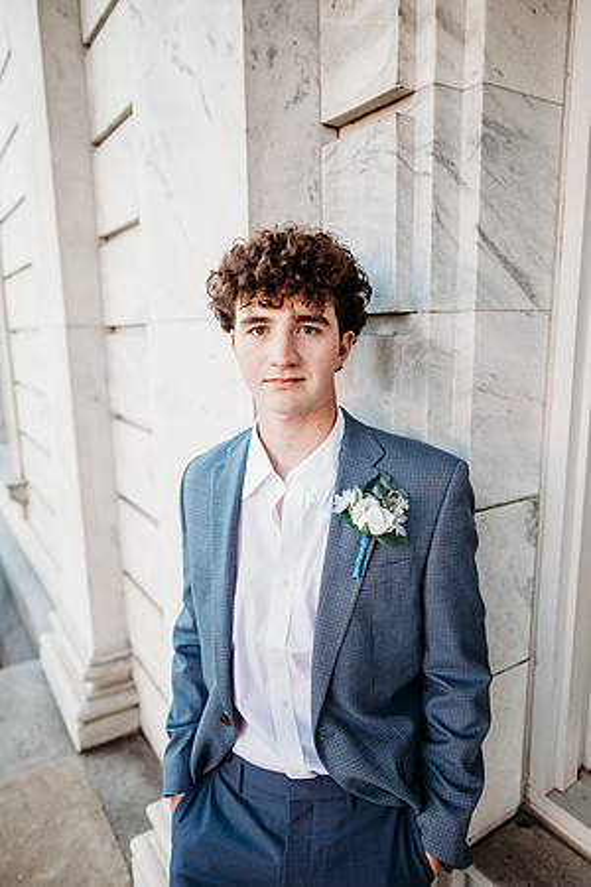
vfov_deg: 73.7
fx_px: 591
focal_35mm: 24
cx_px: 296
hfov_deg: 53.1
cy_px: 444
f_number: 2
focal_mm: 24
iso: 320
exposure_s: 1/320
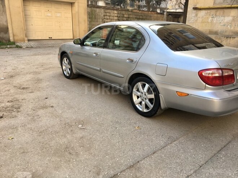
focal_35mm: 29
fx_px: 199
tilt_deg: -17.6
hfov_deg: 61.7
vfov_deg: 48.2
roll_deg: -2.2
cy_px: 89
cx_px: 119
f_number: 2.2
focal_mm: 4.15
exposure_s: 1/120
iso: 25
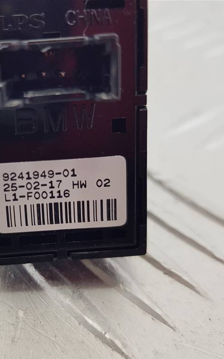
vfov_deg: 52.7
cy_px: 180
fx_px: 361
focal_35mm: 37
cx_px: 27
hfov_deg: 32.9
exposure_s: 1/100
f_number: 1.7
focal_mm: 4.2
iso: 64
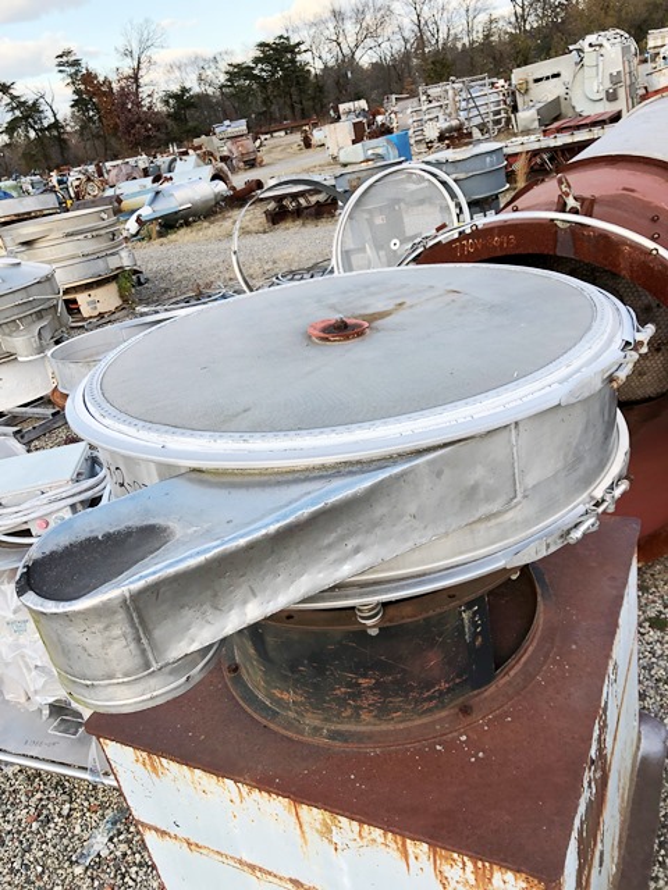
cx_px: 334
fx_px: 720
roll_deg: +12.2
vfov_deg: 63.4
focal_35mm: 28
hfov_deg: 49.7
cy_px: 445
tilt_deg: -23.0
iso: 20
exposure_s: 1/308
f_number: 1.8
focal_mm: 3.99
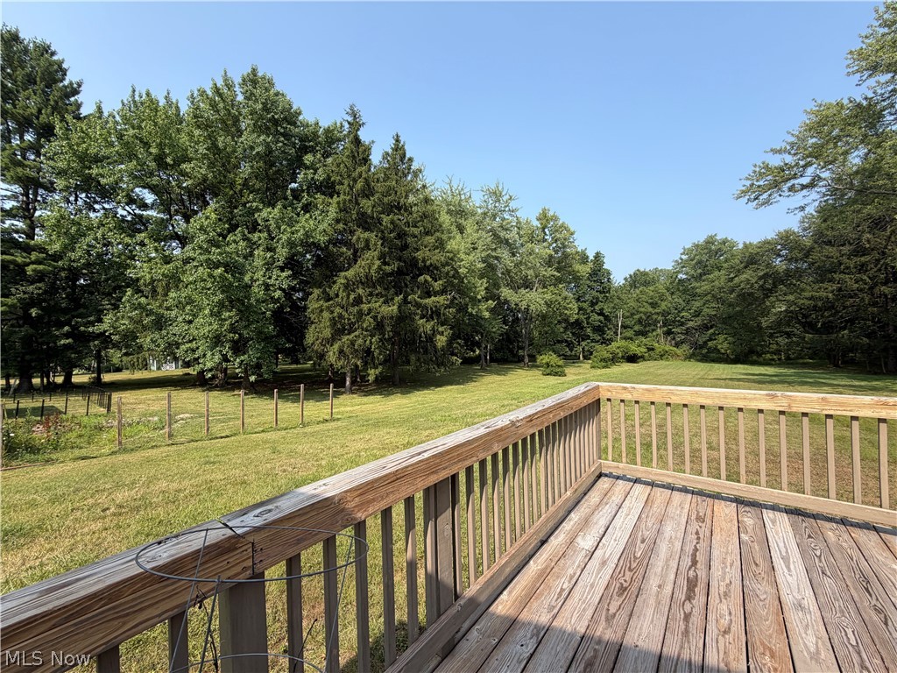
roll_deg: +2.0
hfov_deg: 102.1
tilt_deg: +0.4
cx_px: 448
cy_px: 336
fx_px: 363
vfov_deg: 85.7
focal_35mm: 14
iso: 32
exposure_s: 1/770
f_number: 2.2
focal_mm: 2.22
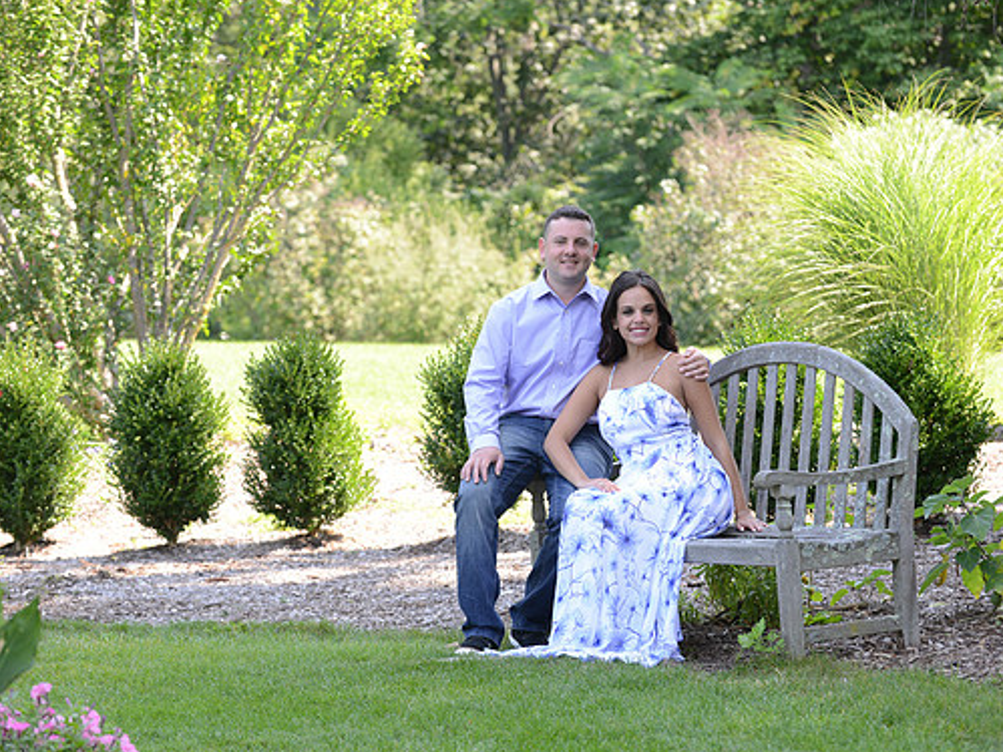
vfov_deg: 12.0
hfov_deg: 16.0
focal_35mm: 123
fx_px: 3563
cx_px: 515
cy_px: 381
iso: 400
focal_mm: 110
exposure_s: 1/250
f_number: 5.6
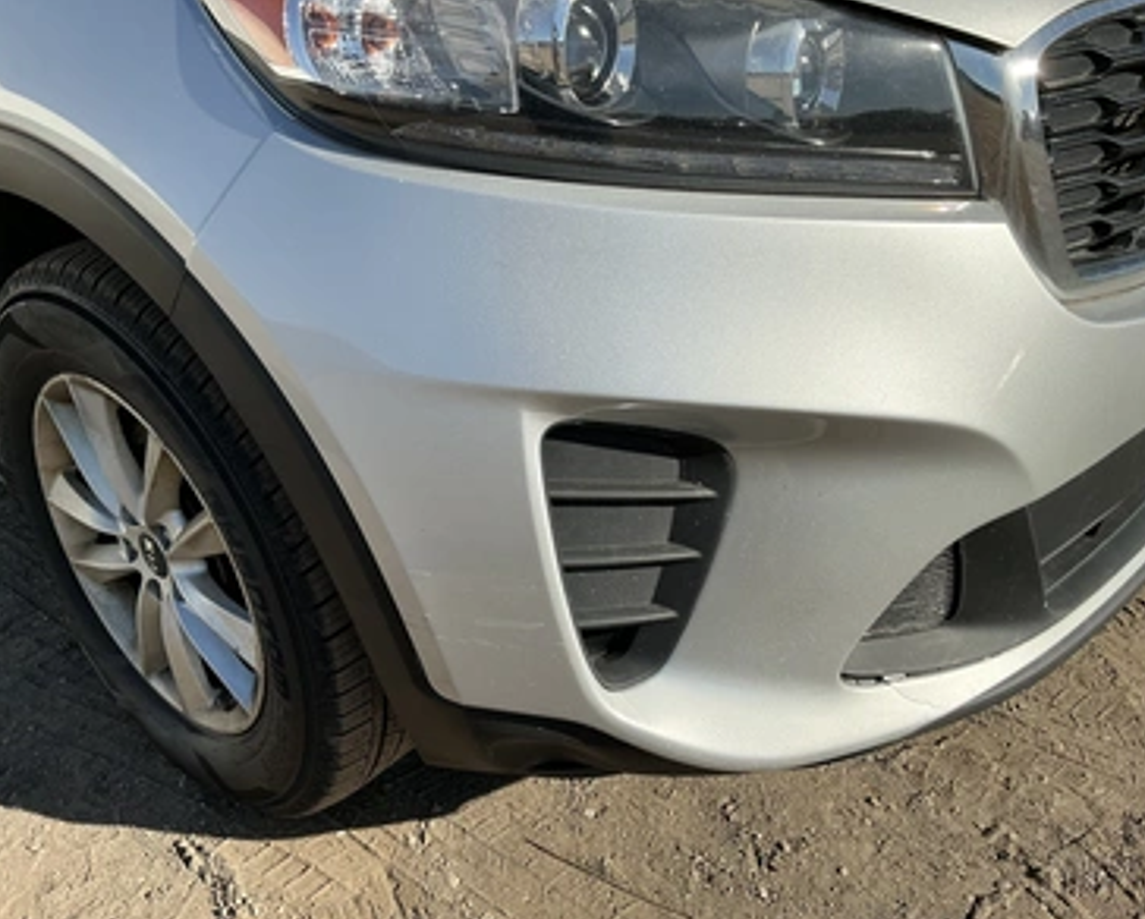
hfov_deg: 58.7
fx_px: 1018
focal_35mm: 30
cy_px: 469
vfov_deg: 48.6
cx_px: 563
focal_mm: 3
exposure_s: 1/2058
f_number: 1.8
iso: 25
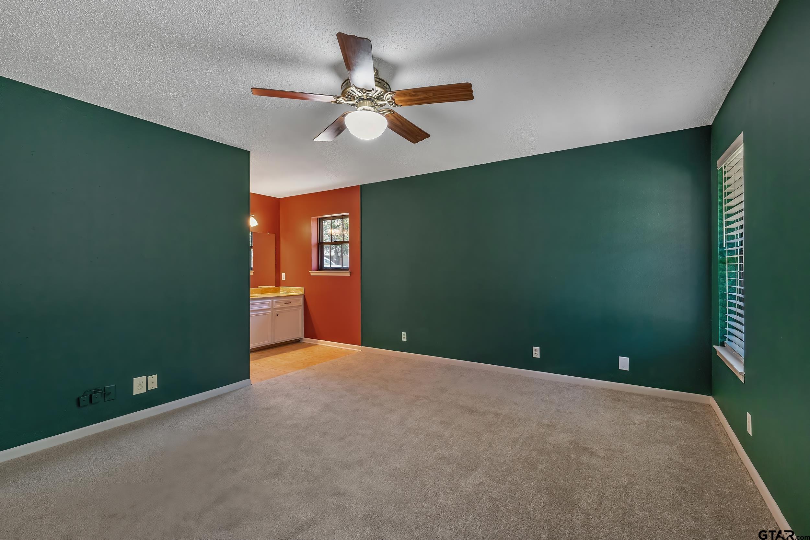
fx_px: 360
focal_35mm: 16
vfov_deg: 73.7
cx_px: 405
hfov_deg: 96.7
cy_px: 270
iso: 3200
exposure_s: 1/30
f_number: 8
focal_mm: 16
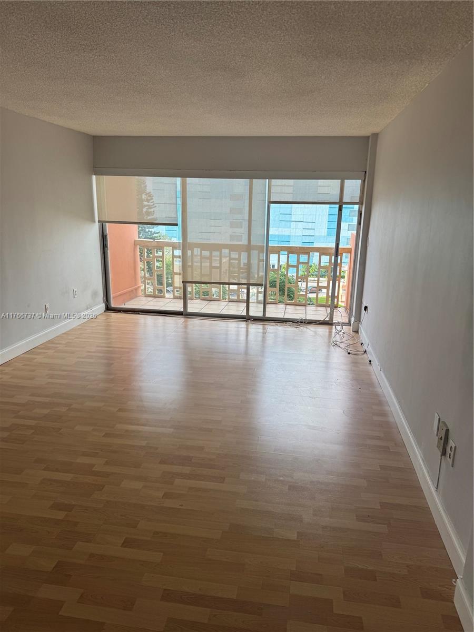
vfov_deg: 71.6
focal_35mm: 24
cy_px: 316
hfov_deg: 56.8
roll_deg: -0.3
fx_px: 438
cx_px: 237
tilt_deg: -13.0
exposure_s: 1/268
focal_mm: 6.76
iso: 64
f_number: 1.78
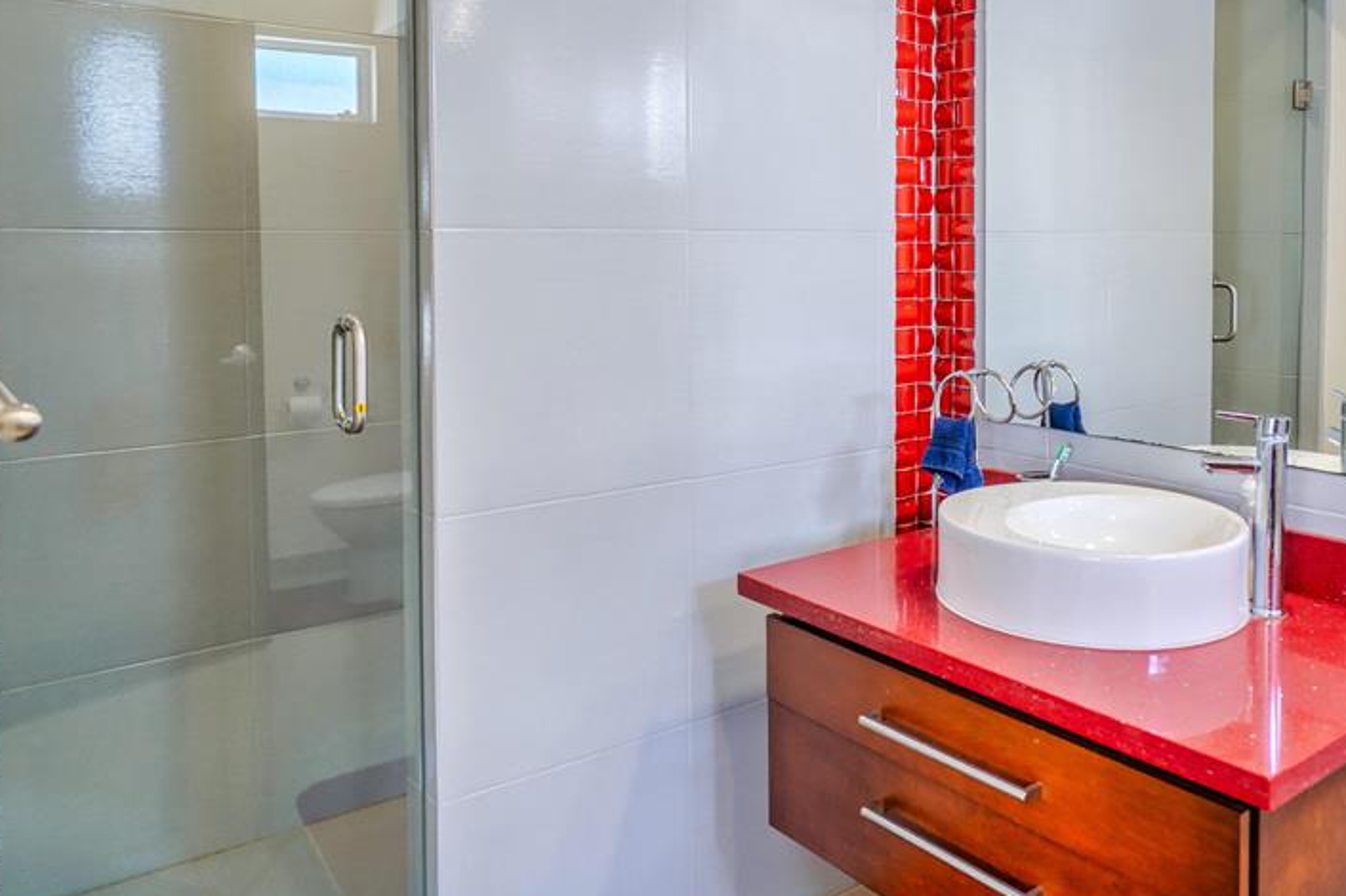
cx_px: 917
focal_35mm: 29
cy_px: 284
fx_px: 1084
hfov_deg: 61.8
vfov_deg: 44.1
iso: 640
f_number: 3.5
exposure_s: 1/90
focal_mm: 20
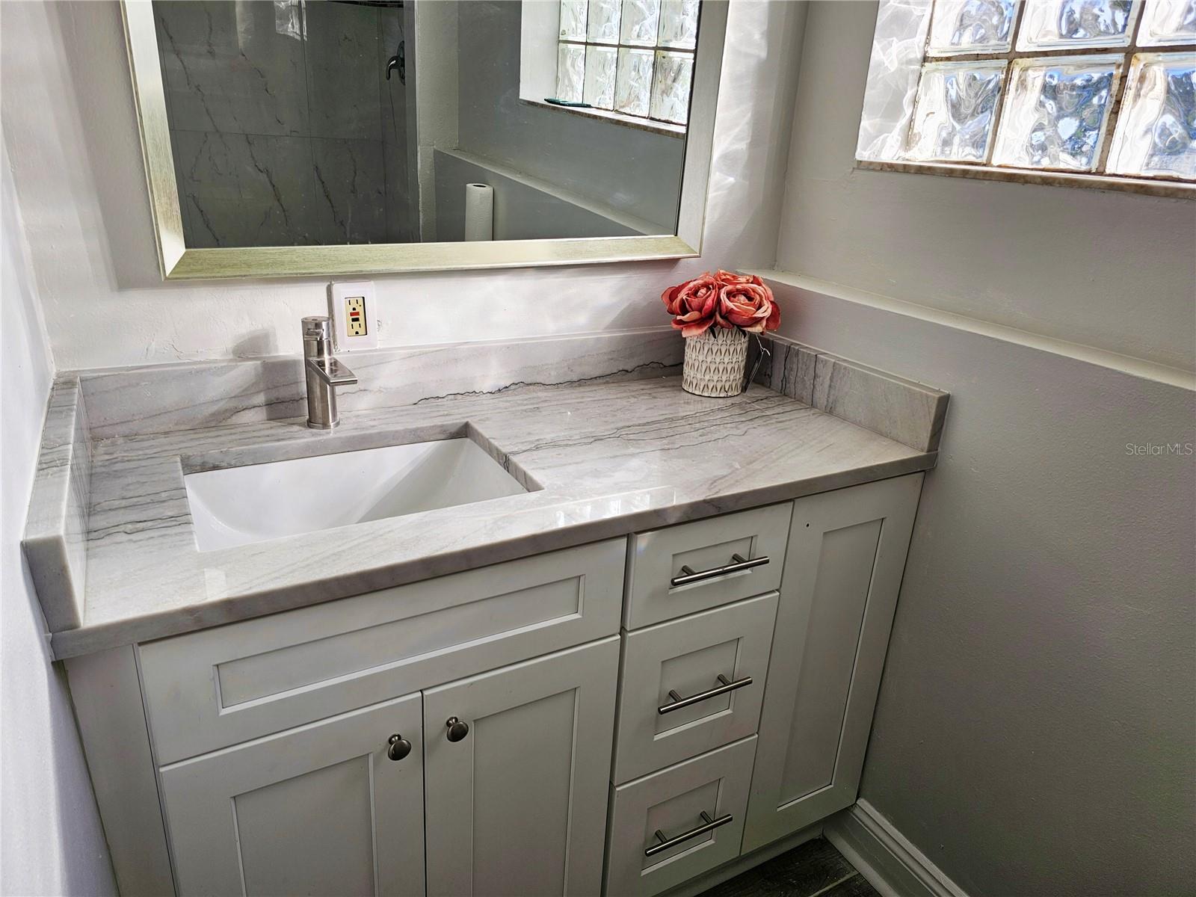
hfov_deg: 73.9
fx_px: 795
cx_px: 598
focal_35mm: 23
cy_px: 448
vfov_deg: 58.9
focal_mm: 6.3
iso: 10
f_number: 1.7
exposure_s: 1/141
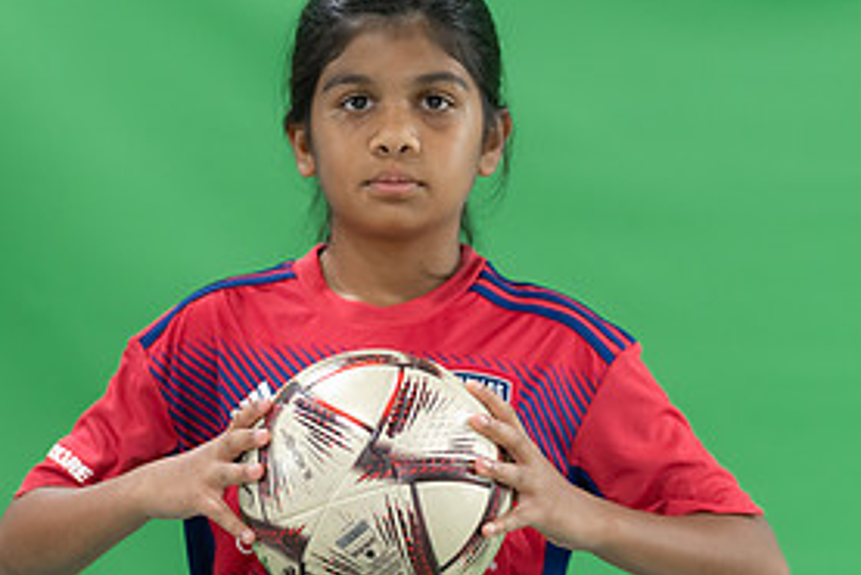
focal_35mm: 308
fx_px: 7370
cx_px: 426
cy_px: 331
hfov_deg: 6.7
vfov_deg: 4.5
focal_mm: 147
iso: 1000
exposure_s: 1/250
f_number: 2.8
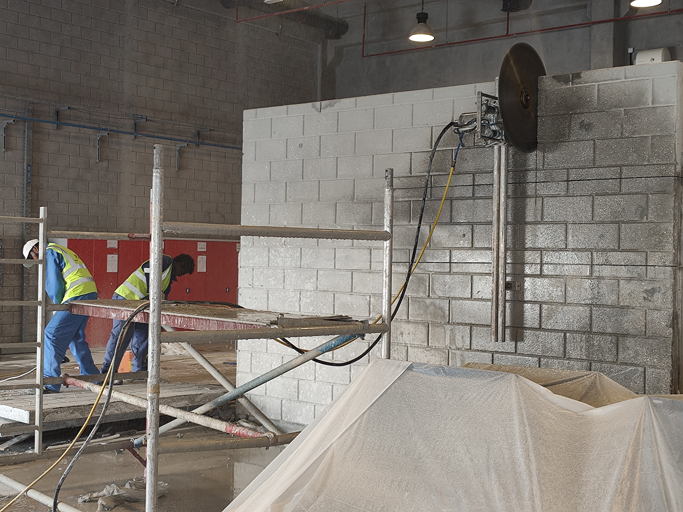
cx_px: 342
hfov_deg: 39.7
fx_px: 947
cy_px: 256
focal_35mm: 48
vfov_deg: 30.3
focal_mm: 5.84
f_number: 1.6
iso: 160
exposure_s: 1/100
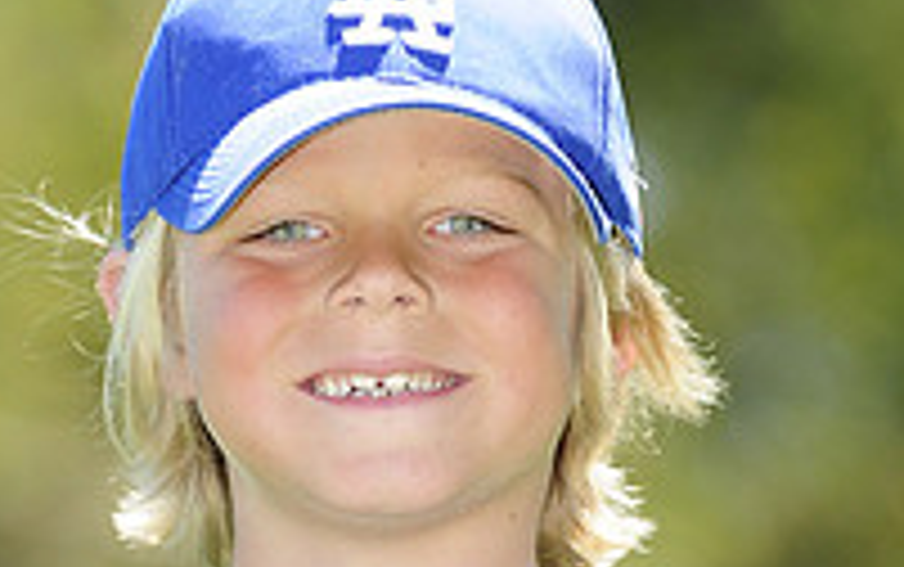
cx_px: 349
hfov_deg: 3.2
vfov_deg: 2.0
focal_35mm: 661
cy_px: 774
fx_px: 16299
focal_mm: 150
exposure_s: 1/640
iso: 200
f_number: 4
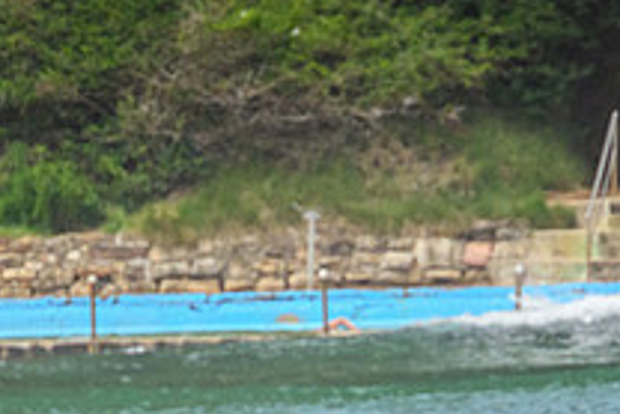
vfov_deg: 0.6
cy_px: 552
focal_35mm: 2229
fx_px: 38414
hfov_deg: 0.9
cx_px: 447
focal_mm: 800
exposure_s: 1/3200
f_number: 11
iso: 1800
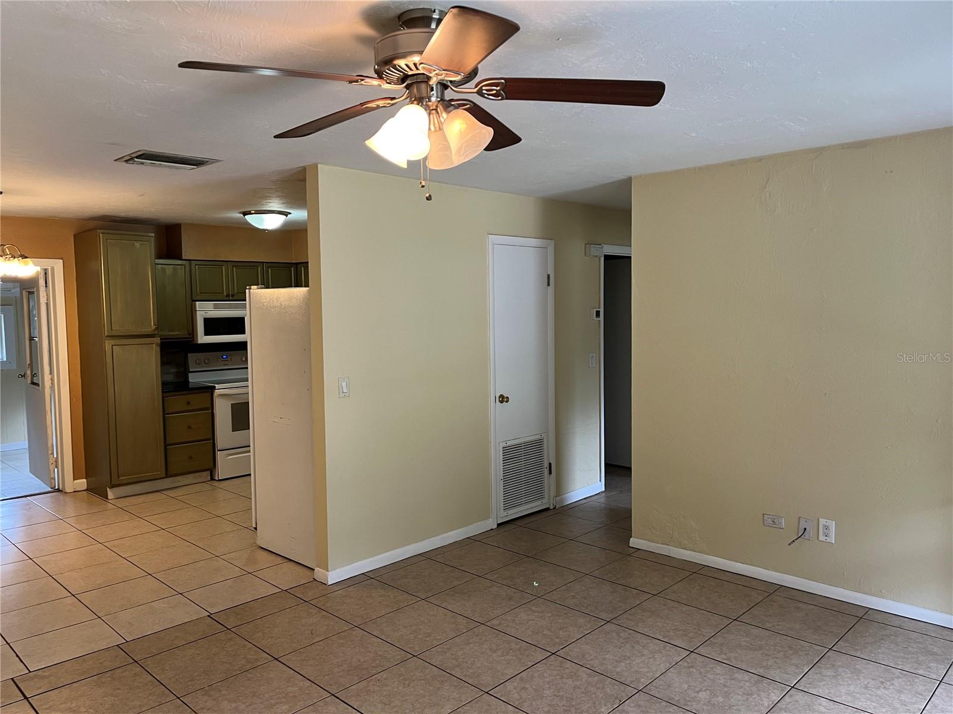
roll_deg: +1.5
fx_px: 716
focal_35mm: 26
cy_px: 357
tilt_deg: -4.6
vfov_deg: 53.1
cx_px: 476
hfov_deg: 67.3
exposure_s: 1/60
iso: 125
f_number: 1.6
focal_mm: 5.1
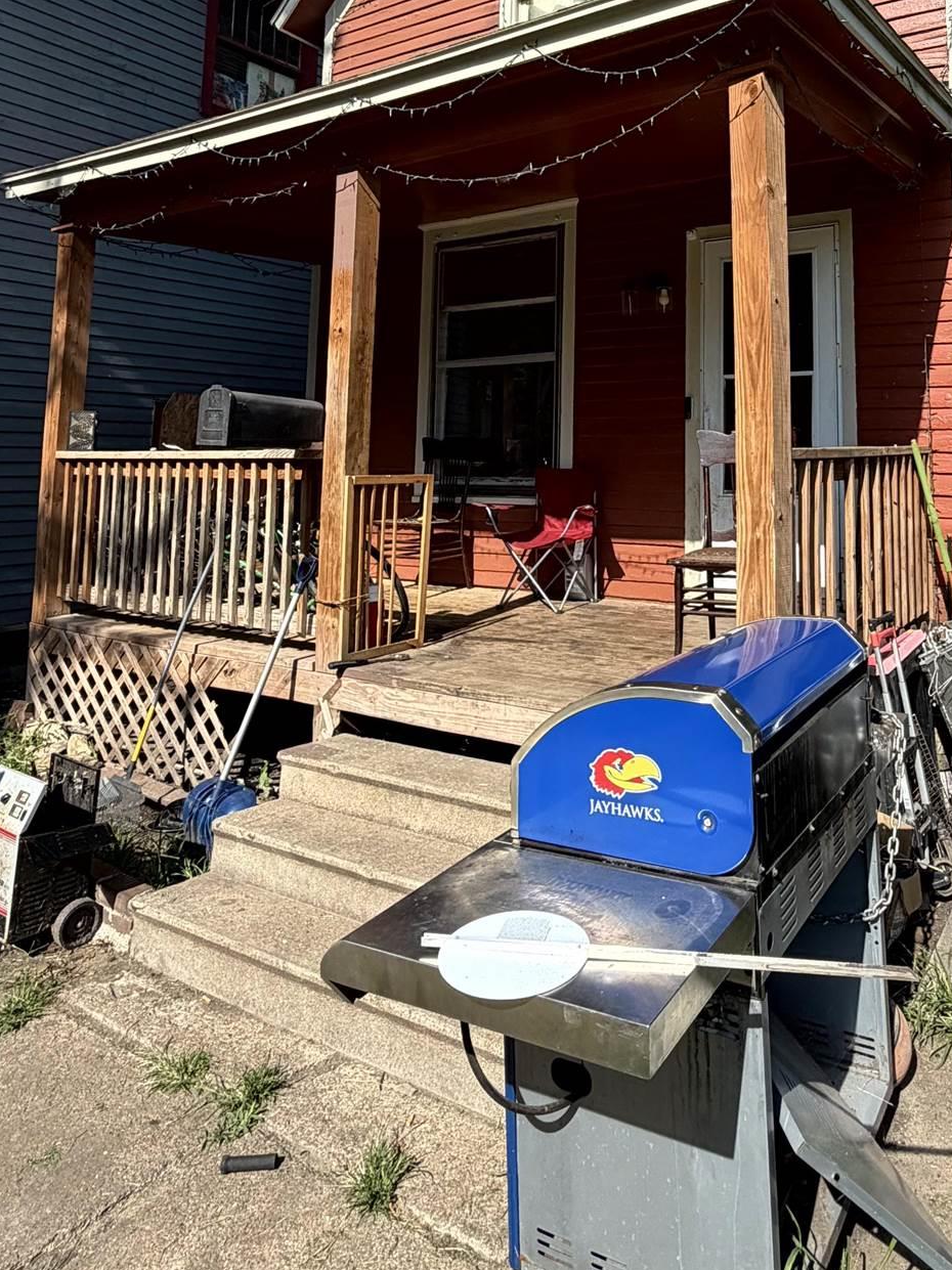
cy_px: 359
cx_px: 635
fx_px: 954
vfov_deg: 64.3
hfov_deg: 52.0
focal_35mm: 26
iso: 40
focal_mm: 2.22
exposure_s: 1/770
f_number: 2.2
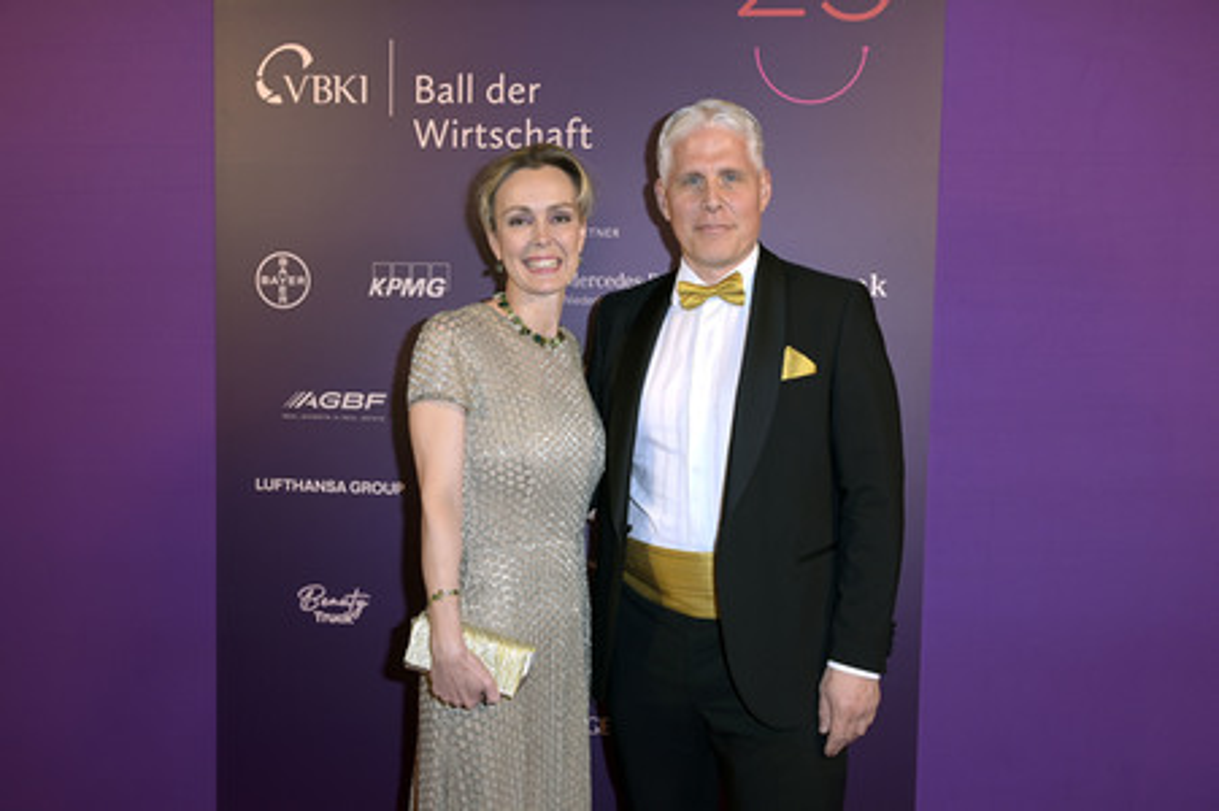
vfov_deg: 38.8
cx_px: 610
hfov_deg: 55.8
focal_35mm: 34
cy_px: 406
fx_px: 1150
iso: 500
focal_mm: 34
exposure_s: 1/160
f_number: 5.6
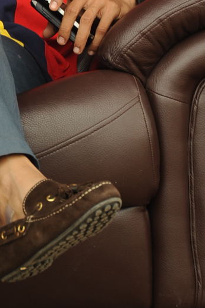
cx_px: -7
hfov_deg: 4.4
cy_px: 56
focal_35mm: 309
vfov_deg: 6.7
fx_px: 2641
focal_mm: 100
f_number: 7.1
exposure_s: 1/125
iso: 400
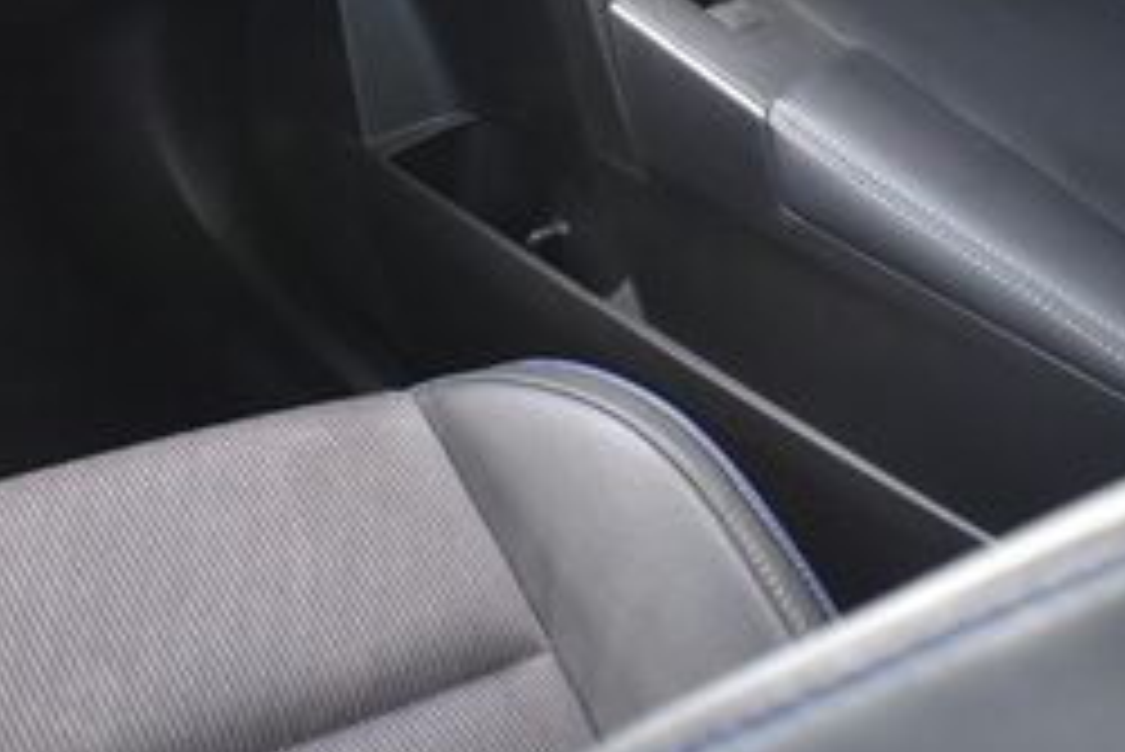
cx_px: 454
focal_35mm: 69
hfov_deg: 29.2
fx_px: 2157
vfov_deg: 19.0
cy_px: -61
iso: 800
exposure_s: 1/160
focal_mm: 18
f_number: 3.5
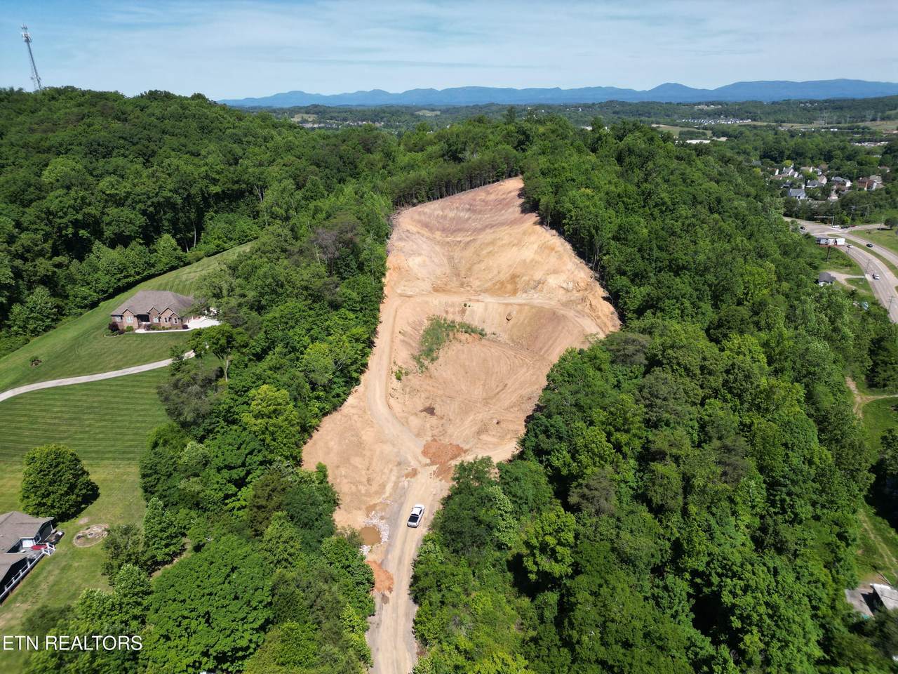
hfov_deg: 71.6
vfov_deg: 56.8
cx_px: 449
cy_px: 337
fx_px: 623
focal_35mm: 24
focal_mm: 6.72
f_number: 1.7
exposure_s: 1/2500
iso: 110
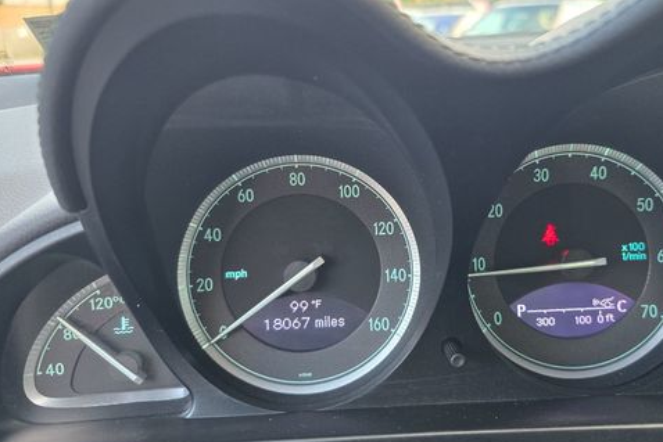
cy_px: 219
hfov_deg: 58.3
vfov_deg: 41.1
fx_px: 589
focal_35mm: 32
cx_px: 391
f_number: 1.7
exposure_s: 1/120
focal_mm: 6.3
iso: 160
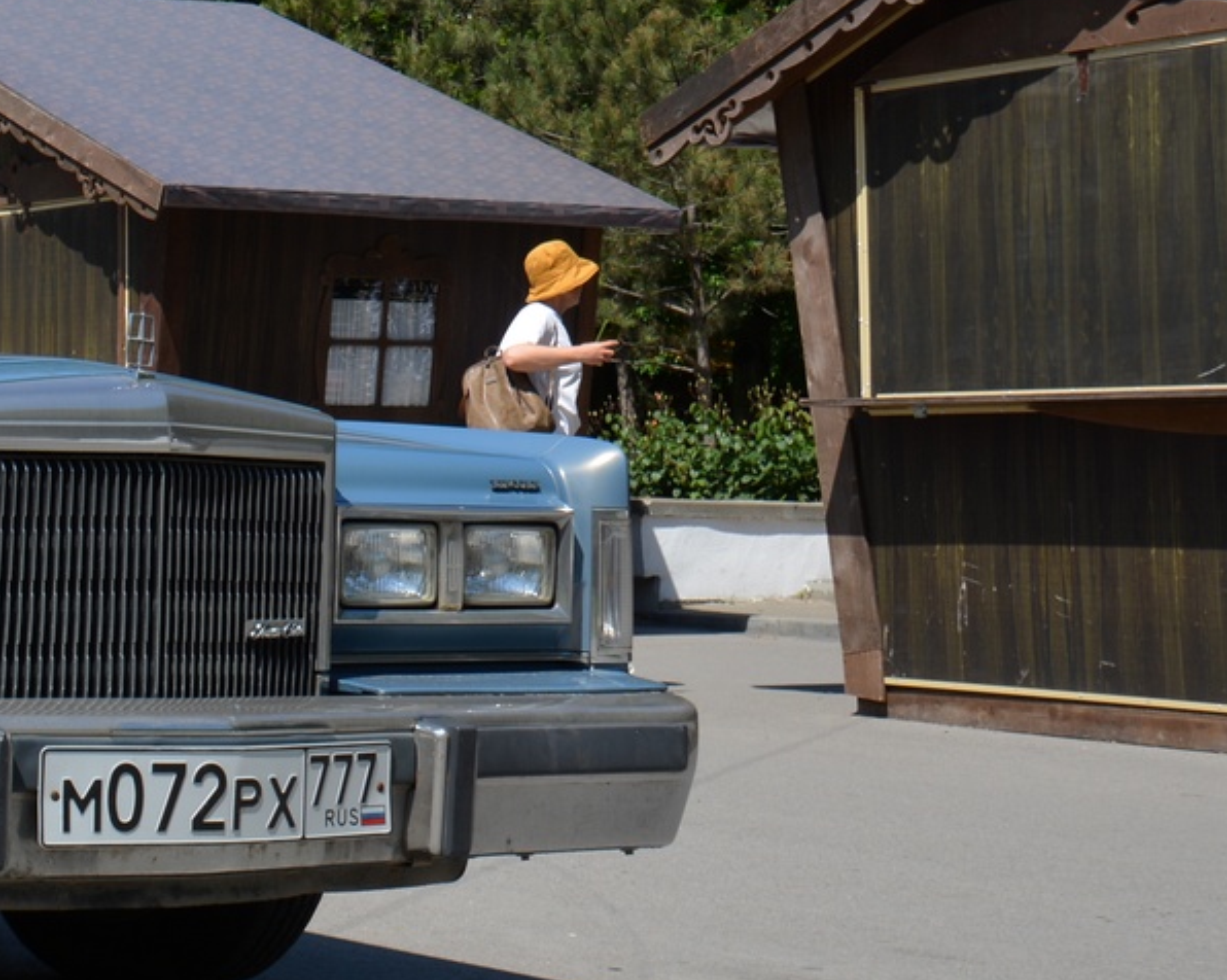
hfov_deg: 22.5
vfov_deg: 19.5
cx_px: -245
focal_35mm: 78
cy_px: 210
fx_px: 2831
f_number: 8
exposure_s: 1/250
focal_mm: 22
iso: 100
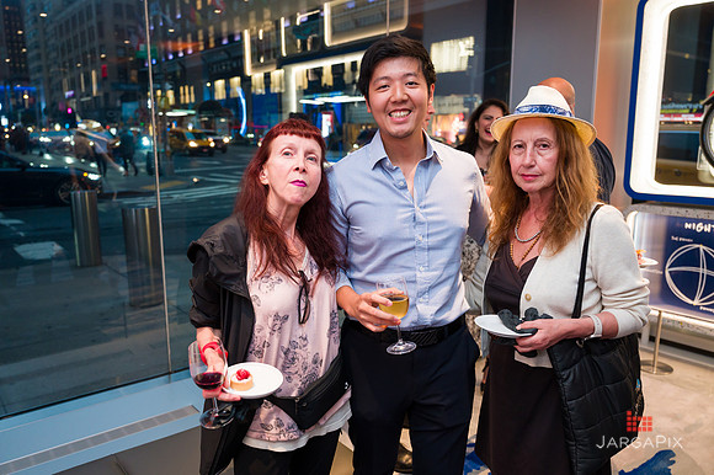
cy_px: 238
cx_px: 357
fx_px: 567
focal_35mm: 29
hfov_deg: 64.4
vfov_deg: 45.5
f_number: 3.2
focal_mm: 27.5
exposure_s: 1/160
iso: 800
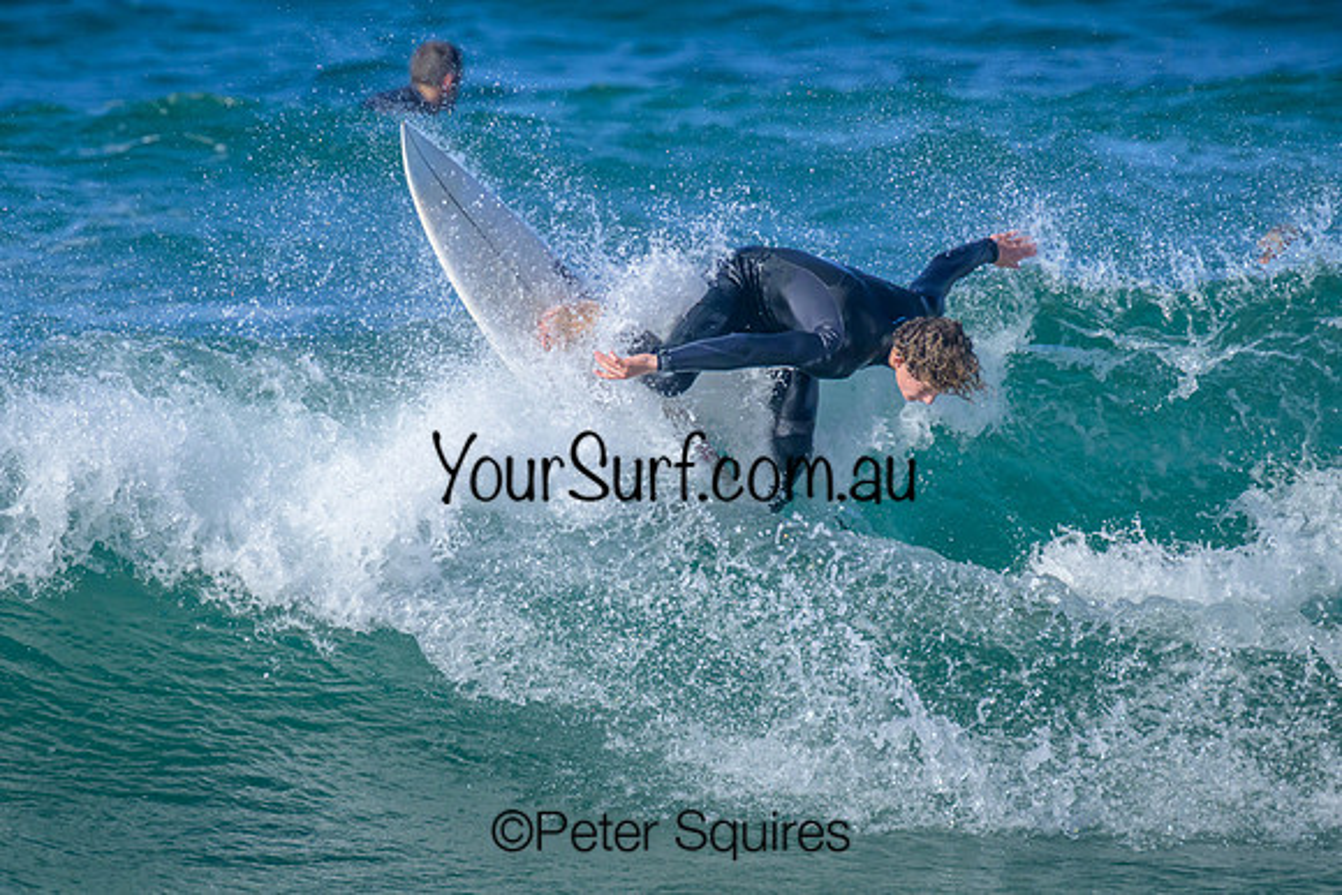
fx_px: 41016
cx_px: 591
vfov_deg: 1.3
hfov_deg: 1.9
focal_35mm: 1100
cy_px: 383
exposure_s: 1/2000
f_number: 11
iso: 1600
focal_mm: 800
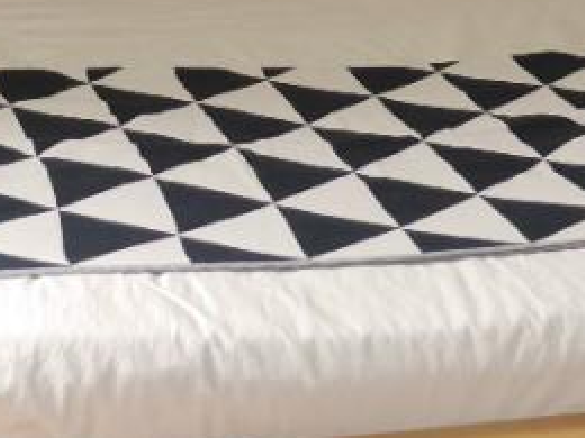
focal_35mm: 126
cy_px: -392
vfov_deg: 10.9
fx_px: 2129
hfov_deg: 15.6
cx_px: 225
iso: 800
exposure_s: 1/60
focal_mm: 16
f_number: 3.6
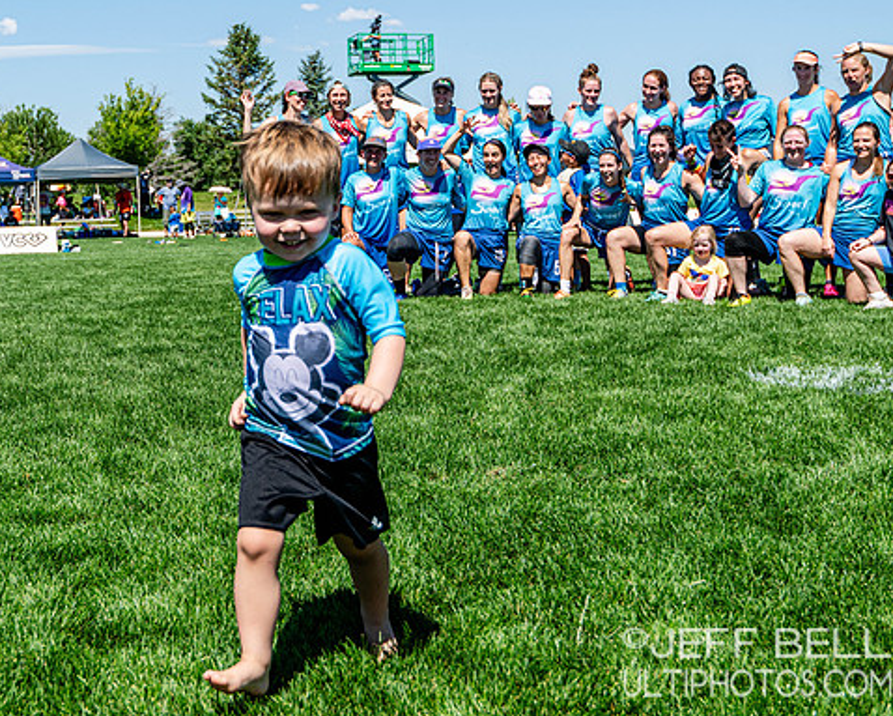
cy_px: 265
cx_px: 252
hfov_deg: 32.0
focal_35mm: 58
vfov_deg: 26.2
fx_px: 1534
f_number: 5.6
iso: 100
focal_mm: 35
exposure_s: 1/1250
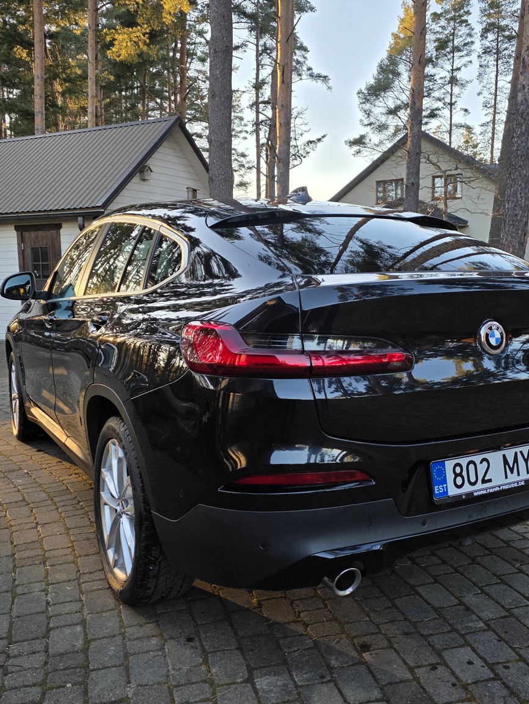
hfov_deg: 44.1
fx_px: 652
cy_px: 340
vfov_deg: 56.8
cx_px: 298
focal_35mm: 32
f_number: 1.7
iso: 40
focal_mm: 6.3
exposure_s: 1/180
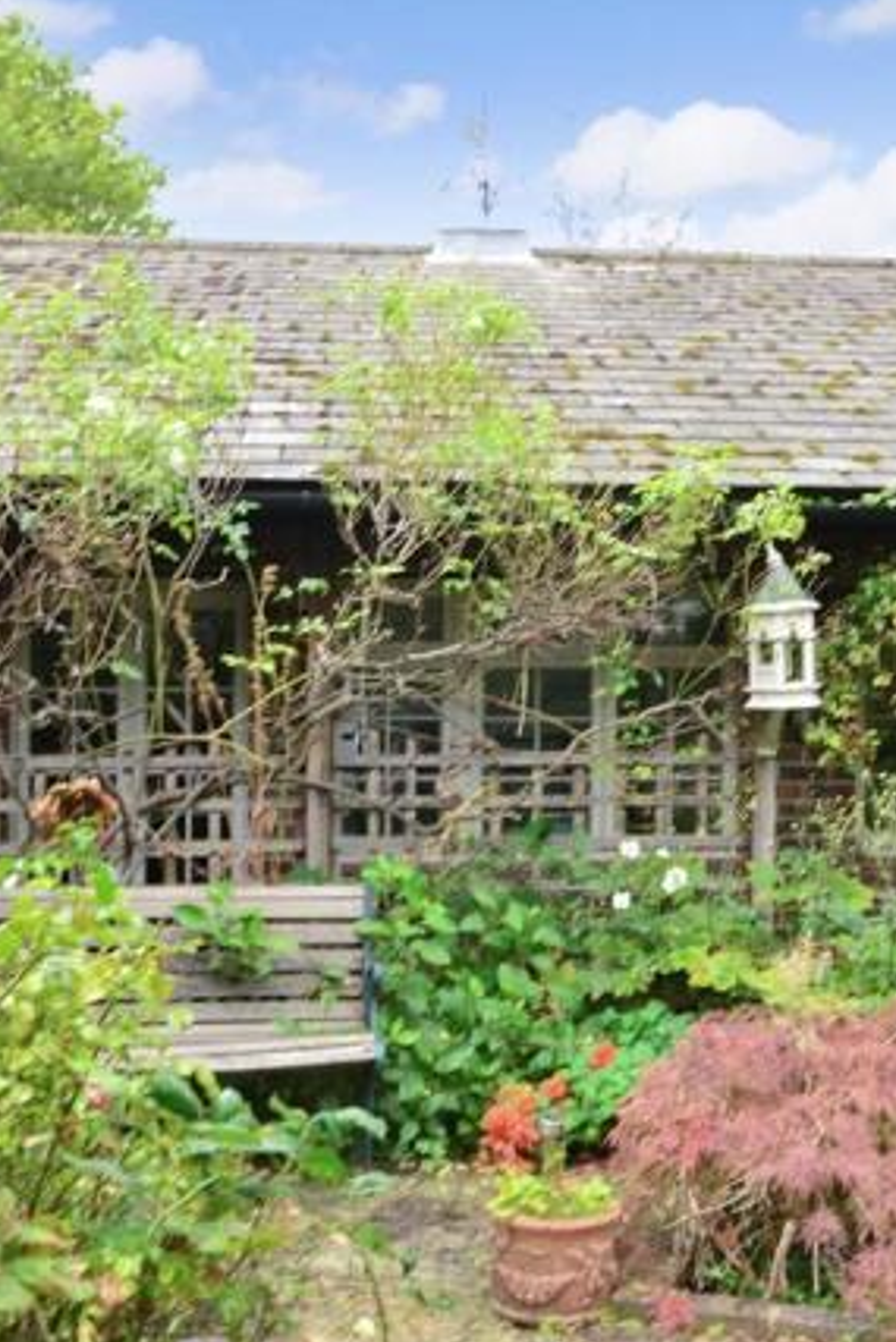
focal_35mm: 46
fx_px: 1716
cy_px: 673
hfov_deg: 28.9
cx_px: 651
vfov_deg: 42.7
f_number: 11
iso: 200
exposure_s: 1/4
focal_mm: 20
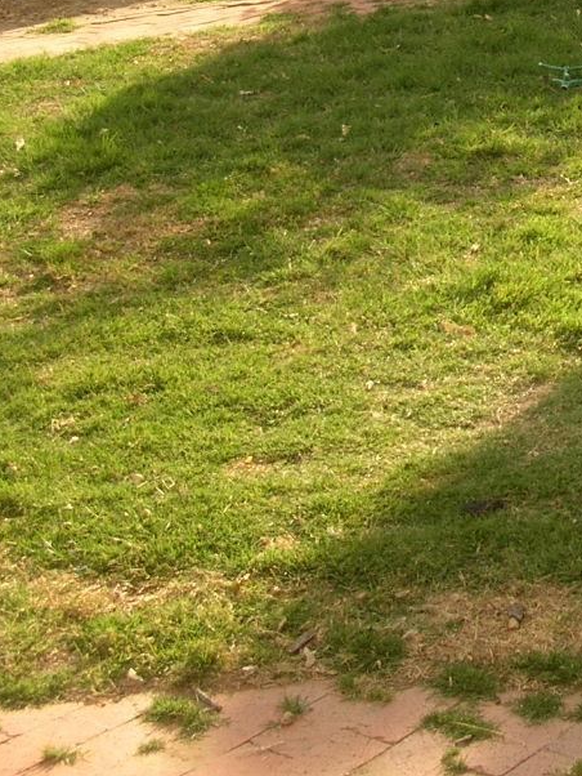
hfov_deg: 15.0
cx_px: 816
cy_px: 4
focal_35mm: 93
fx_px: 2083
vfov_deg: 20.4
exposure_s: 1/438
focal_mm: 5.8
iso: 50
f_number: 2.8
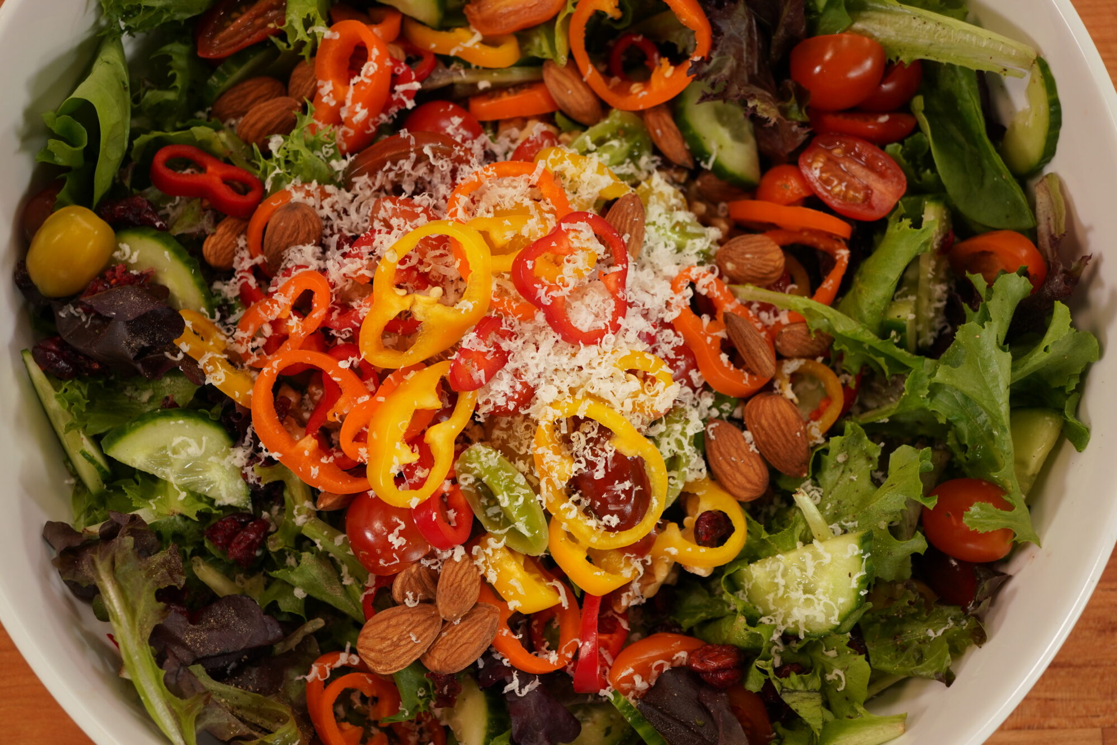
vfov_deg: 29.9
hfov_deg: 43.6
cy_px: 372
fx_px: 1396
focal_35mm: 45
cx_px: 558
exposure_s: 1/100
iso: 250
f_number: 3.5
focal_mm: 30
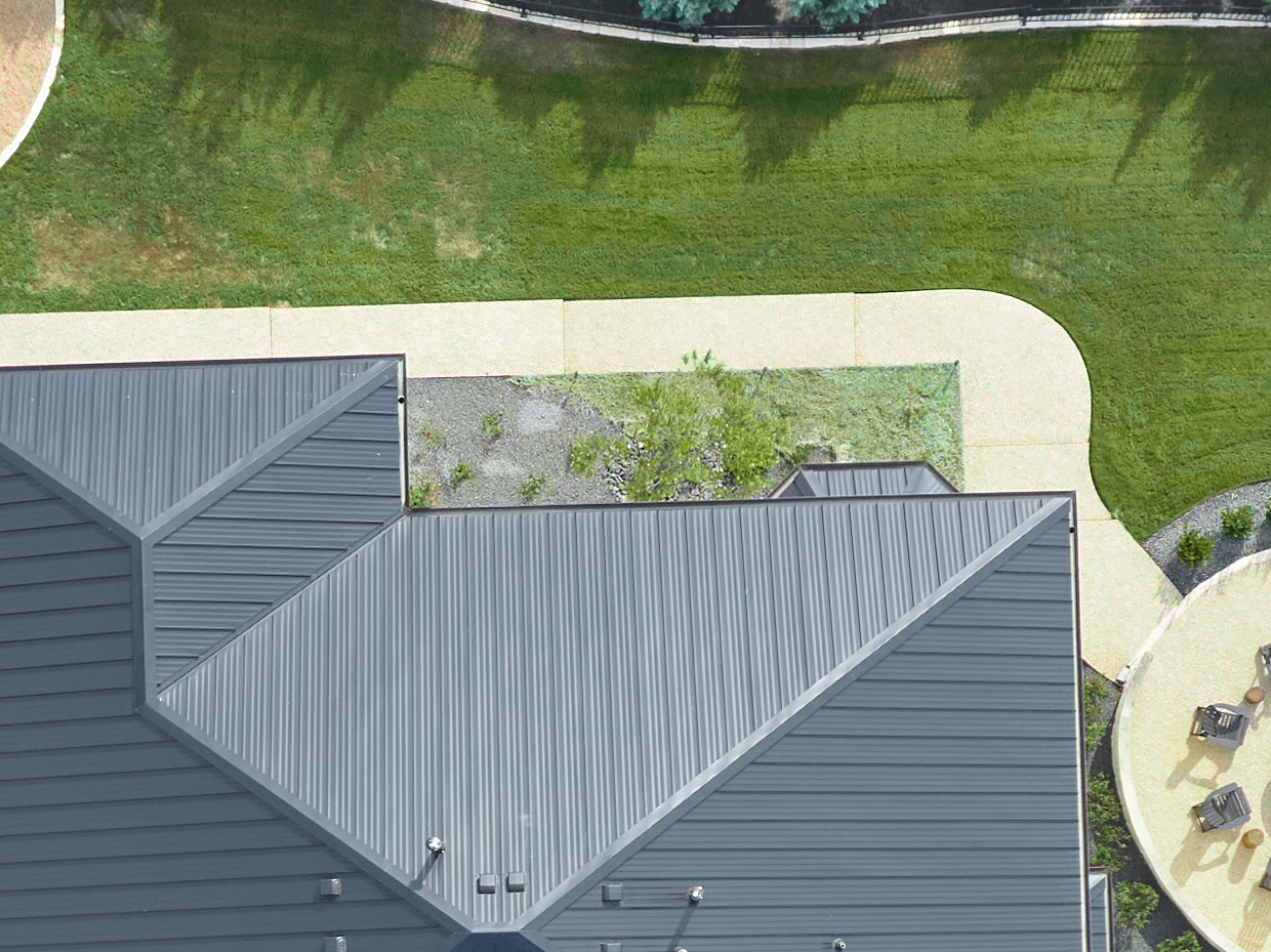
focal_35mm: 102
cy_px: 901
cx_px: 527
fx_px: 3744
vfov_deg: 14.3
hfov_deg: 19.3
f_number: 2.8
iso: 120
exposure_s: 1/1000
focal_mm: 12.29
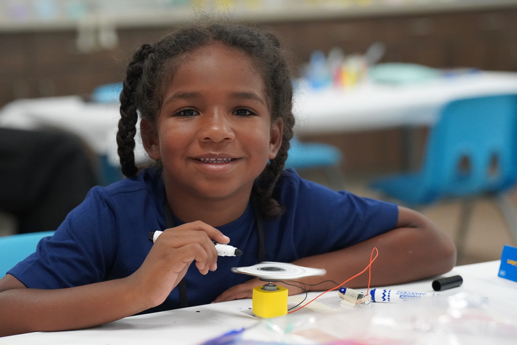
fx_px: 1508
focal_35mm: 105
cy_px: 172
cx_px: 258
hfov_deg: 19.5
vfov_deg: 13.0
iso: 10000
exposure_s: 1/160
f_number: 4
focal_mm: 105
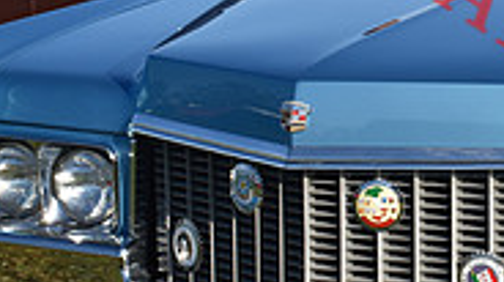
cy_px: 45
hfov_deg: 14.1
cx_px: 564
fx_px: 1989
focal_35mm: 149
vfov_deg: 8.1
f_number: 8
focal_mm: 30
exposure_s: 1/250
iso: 250
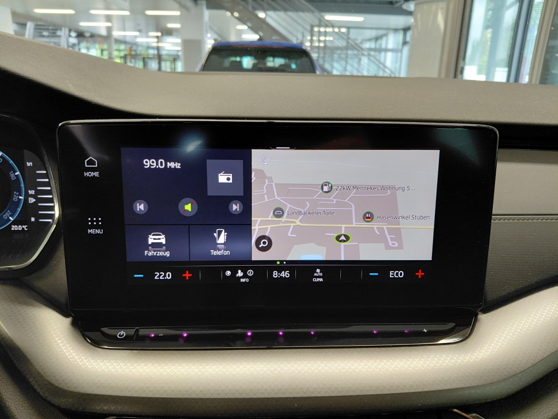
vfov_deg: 54.9
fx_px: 403
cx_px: 279
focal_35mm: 25
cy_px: 210
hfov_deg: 69.4
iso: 200
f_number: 1.8
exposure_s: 1/50.1
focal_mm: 4.69
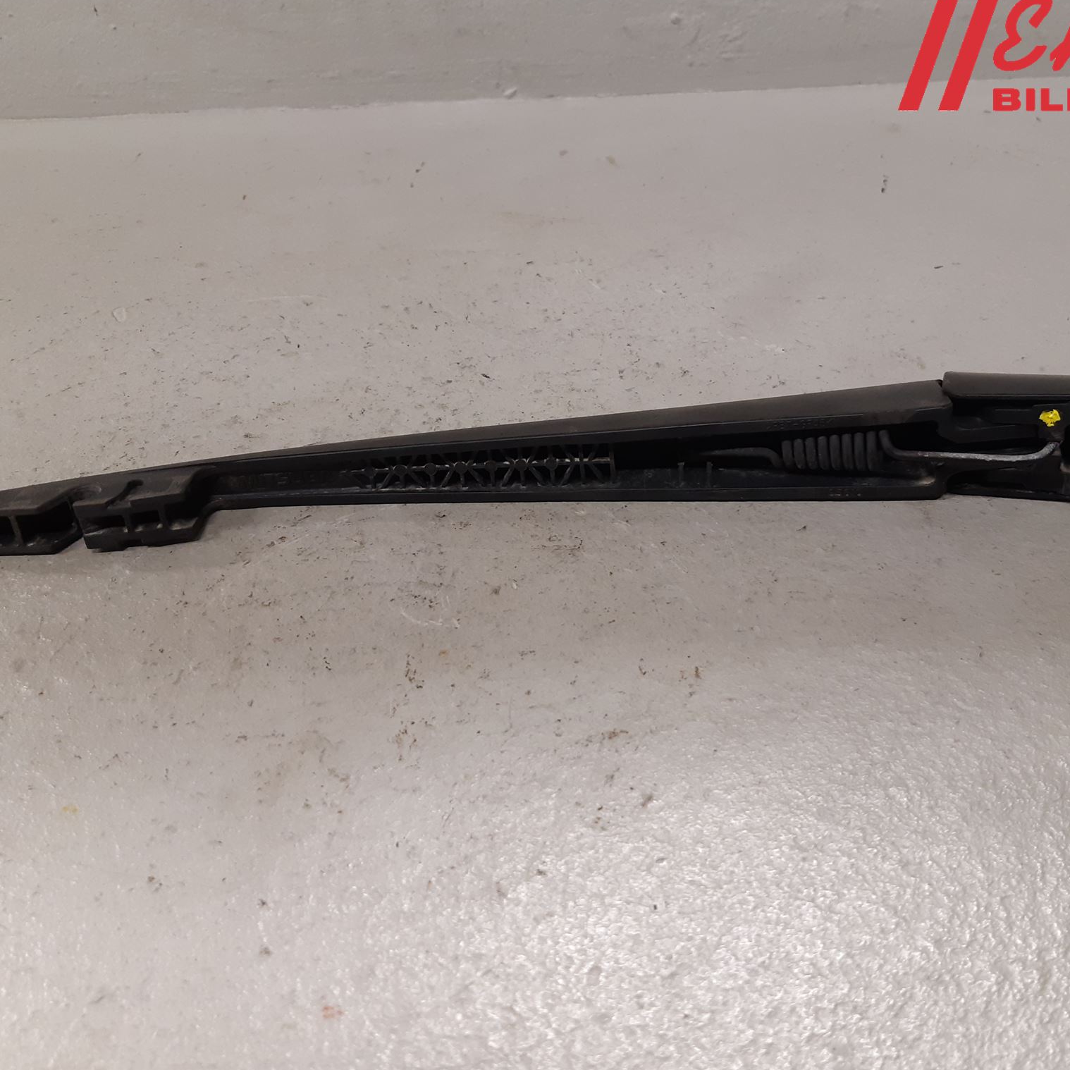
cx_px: 609
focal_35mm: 31
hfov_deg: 52.4
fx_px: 1084
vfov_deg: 52.5
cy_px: 533
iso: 125
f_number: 1.7
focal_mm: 3.93
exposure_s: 1/50
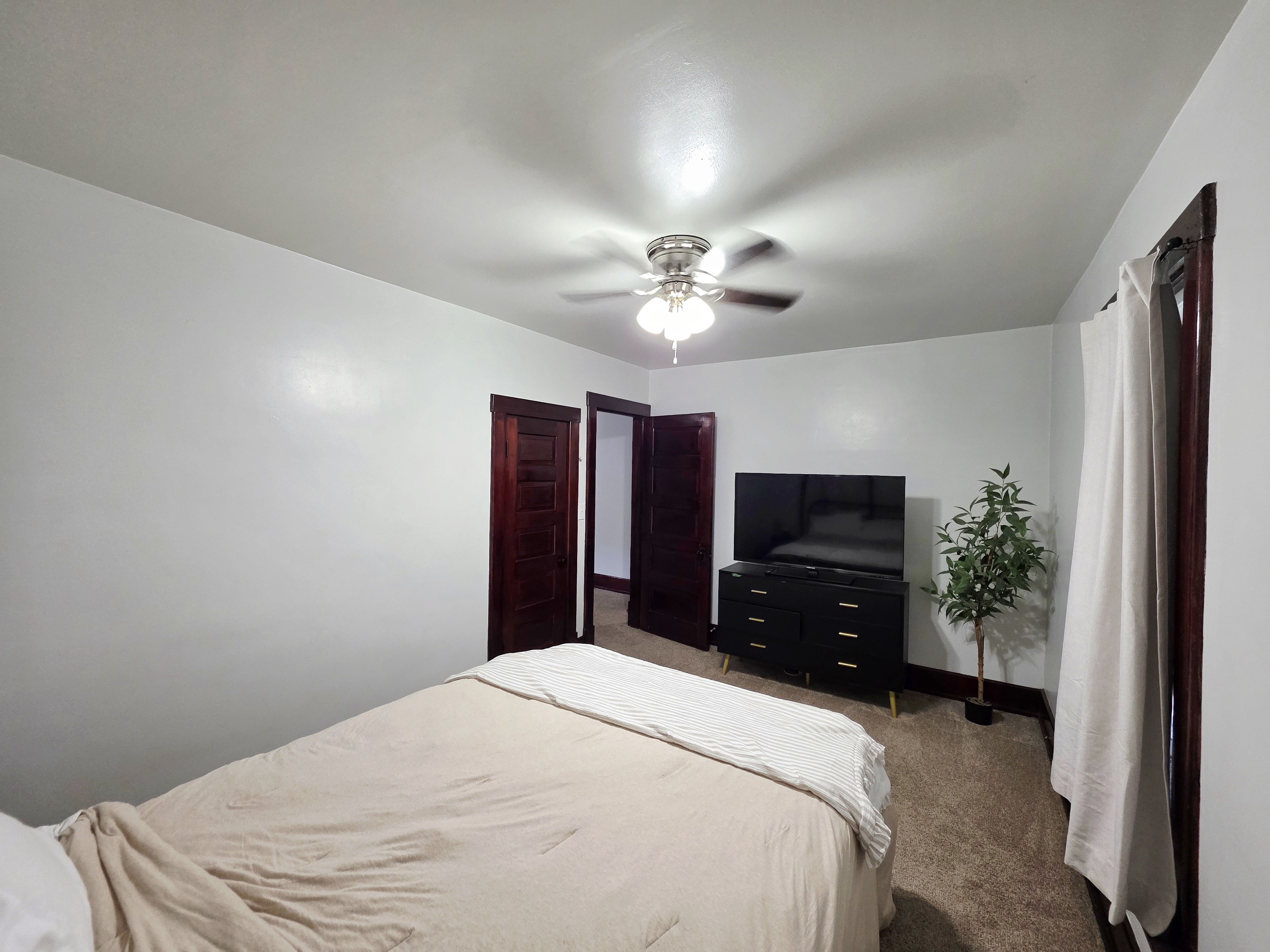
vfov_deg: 89.9
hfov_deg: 106.2
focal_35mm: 13
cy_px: 476
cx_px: 635
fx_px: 477
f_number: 1.9
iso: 250
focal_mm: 2.2
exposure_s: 1/60.2
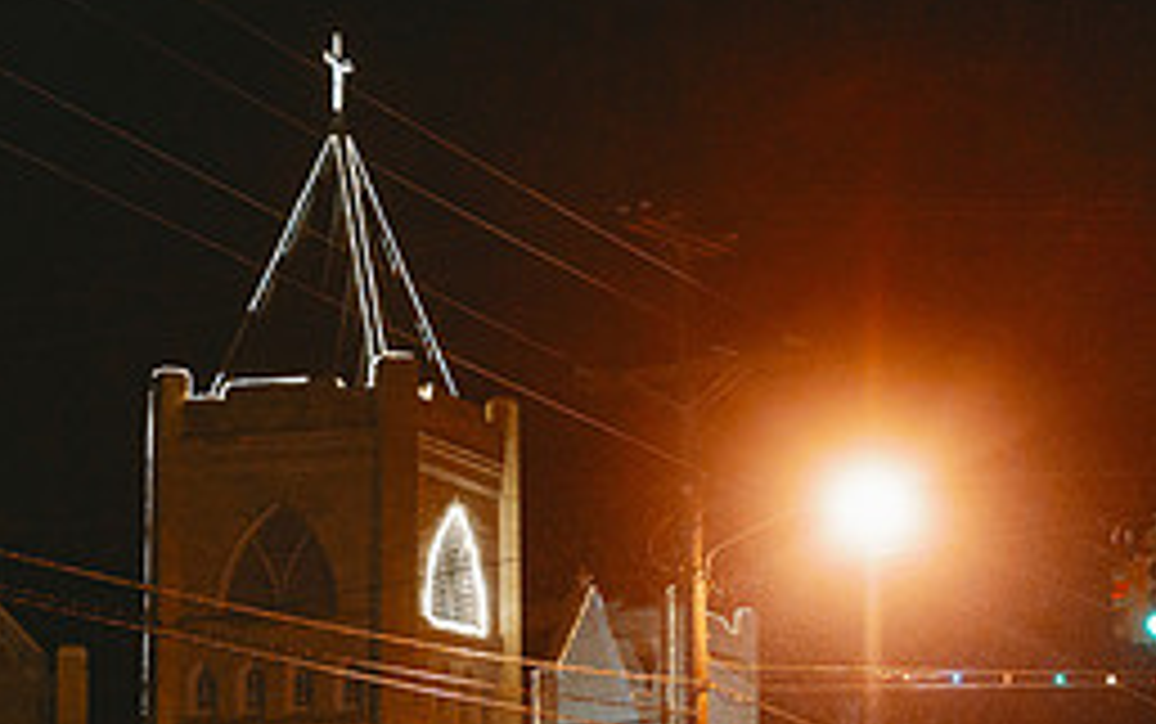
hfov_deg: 18.1
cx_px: 603
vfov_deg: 11.3
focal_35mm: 115
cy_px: 657
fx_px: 3625
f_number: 2
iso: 3200
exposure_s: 1/500
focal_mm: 50
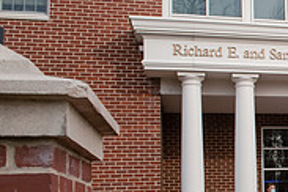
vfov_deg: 17.8
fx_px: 608
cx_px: 428
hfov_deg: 22.2
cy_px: 147
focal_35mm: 76
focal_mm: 24
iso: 200
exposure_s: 1/250
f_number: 5.6
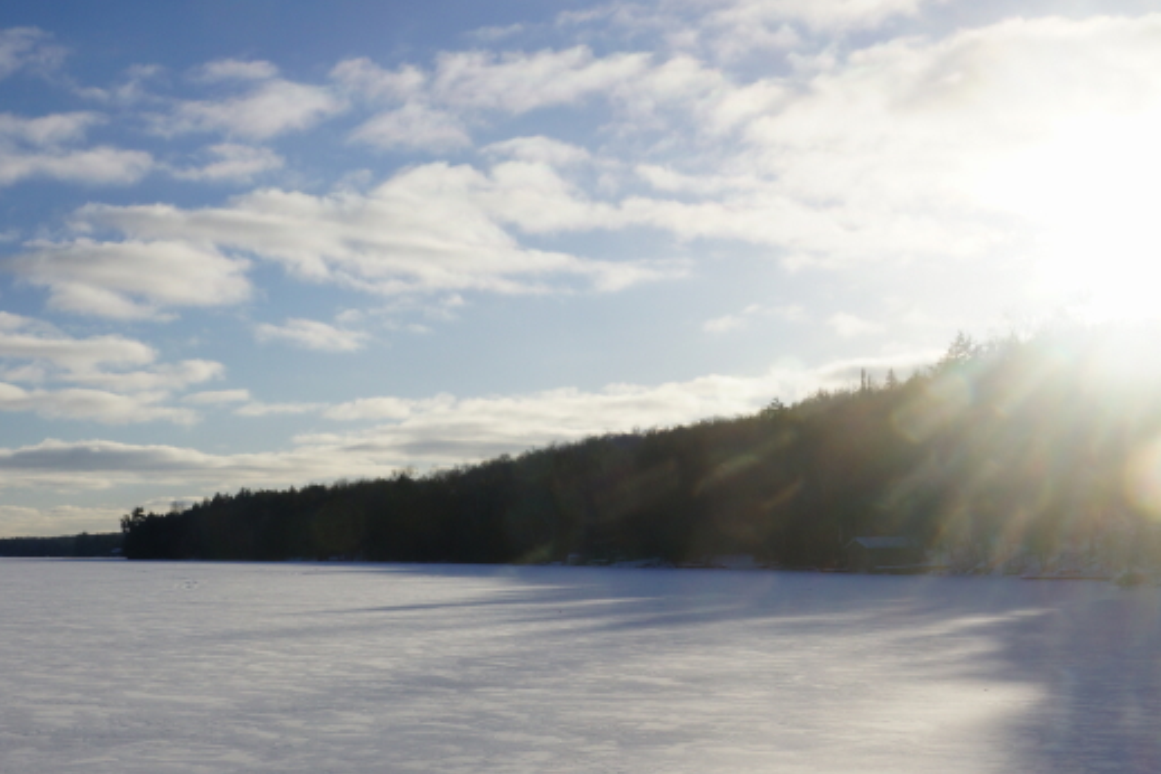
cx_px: 262
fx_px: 1677
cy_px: 526
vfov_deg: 25.8
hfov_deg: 37.1
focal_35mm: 52
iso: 100
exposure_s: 1/100
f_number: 13
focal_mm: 18
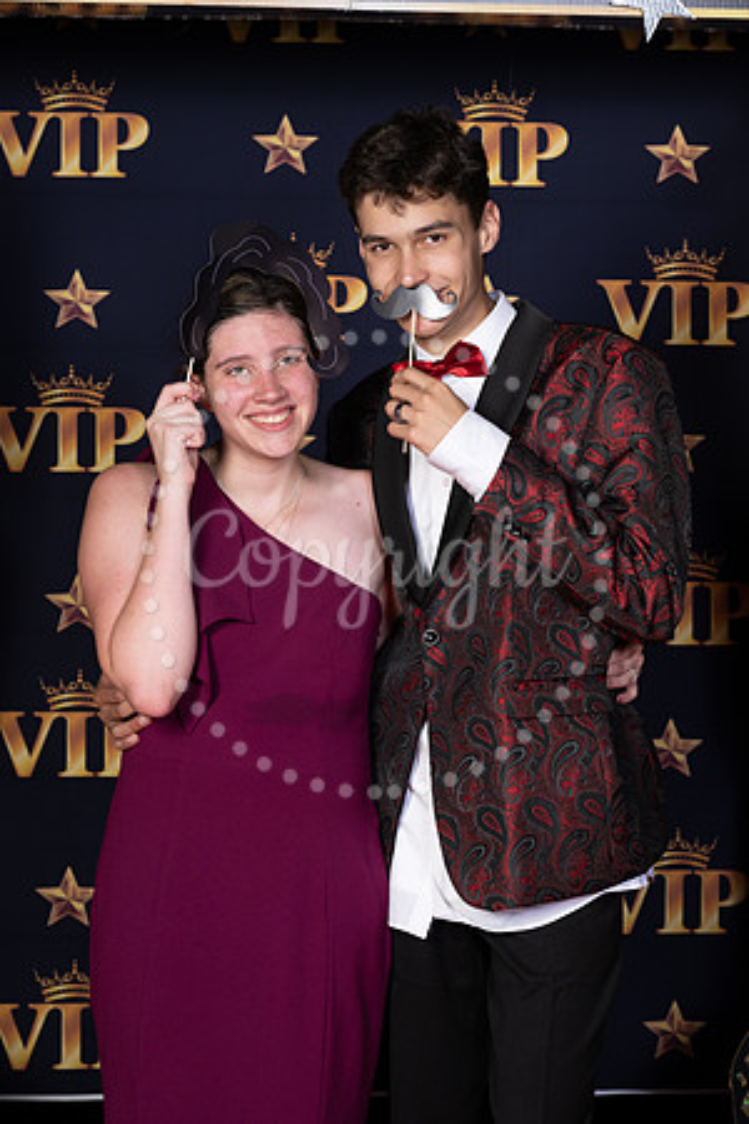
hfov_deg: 16.1
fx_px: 2653
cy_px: 562
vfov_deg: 23.9
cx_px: 374
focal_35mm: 85
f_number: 8
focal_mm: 85
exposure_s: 1/125
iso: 320
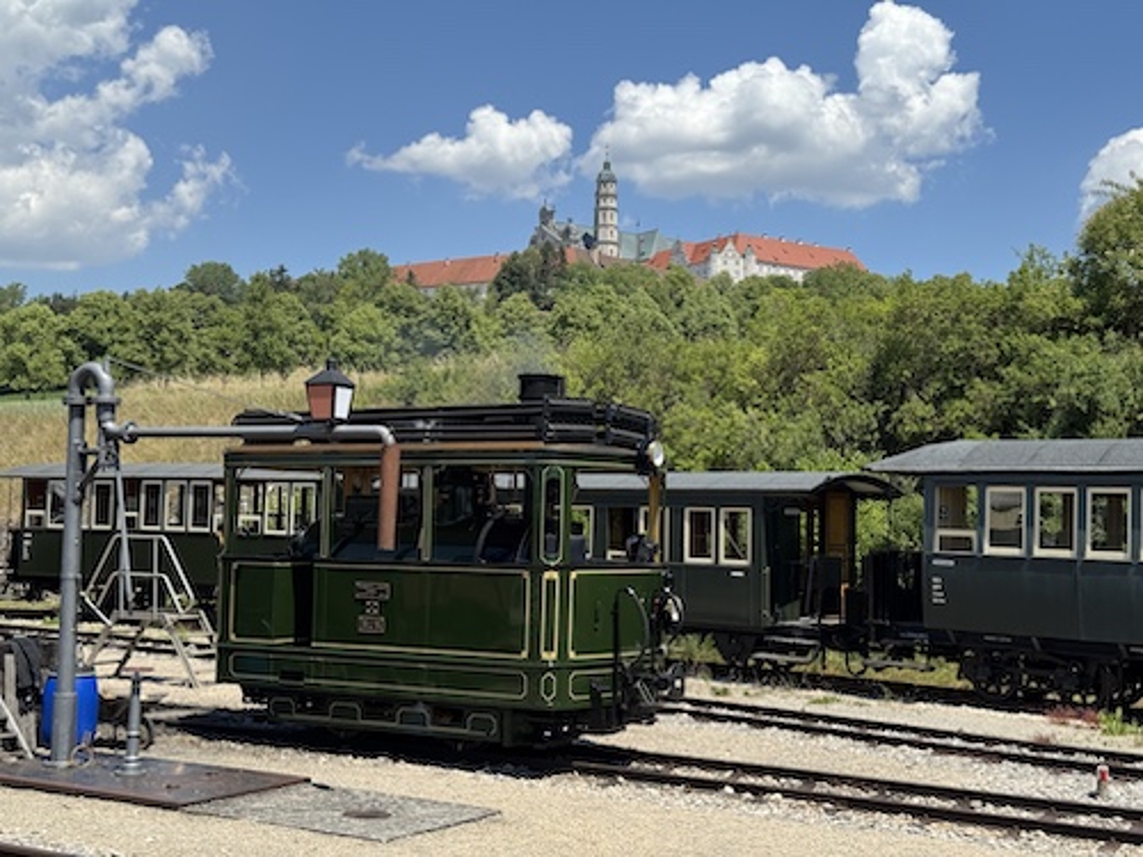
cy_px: 428
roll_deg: -1.2
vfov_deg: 30.3
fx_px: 1585
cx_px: 572
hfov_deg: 39.7
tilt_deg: +4.7
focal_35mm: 48
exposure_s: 1/4310
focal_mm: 6.76
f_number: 1.78
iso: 64
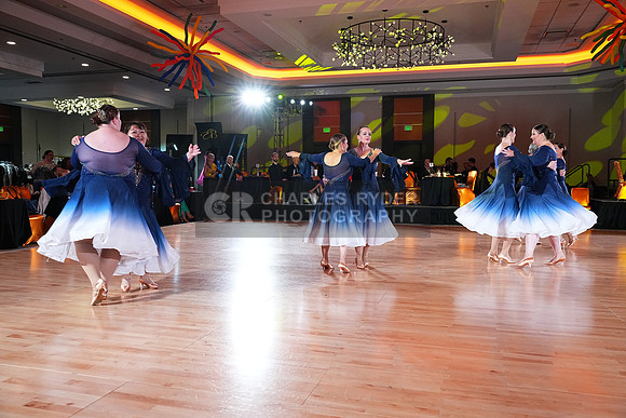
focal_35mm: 29
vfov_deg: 45.0
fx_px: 504
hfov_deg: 63.6
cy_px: 209
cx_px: 313
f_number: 4.5
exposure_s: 1/400
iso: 5000
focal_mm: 29
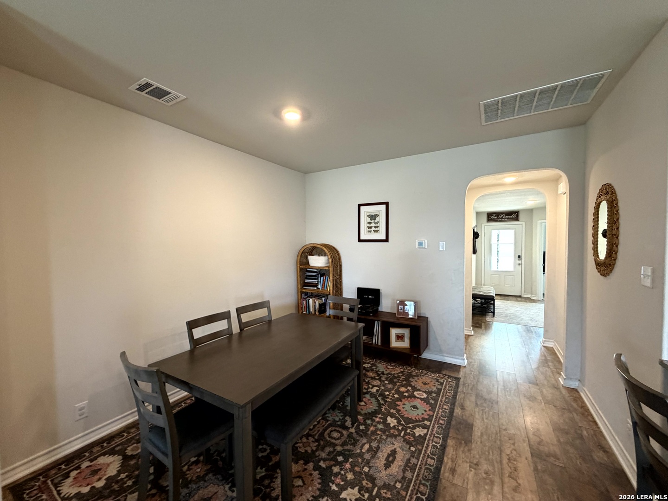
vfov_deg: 85.7
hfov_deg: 102.1
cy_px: 250
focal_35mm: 14
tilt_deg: -1.8
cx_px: 334
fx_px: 270
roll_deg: +1.7
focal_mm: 2.22
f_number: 2.2
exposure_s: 1/60
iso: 320
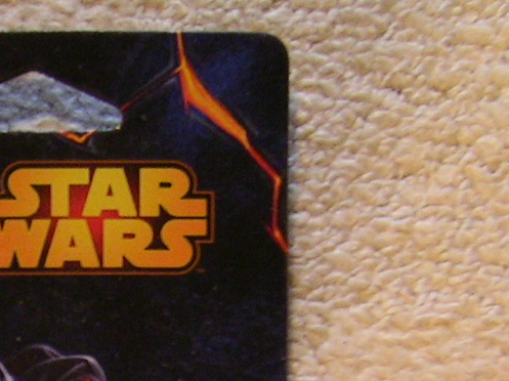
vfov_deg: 12.1
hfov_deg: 16.6
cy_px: 590
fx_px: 1704
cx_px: -6
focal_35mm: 116
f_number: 2.8
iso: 100
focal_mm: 5.6
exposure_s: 1/5.5
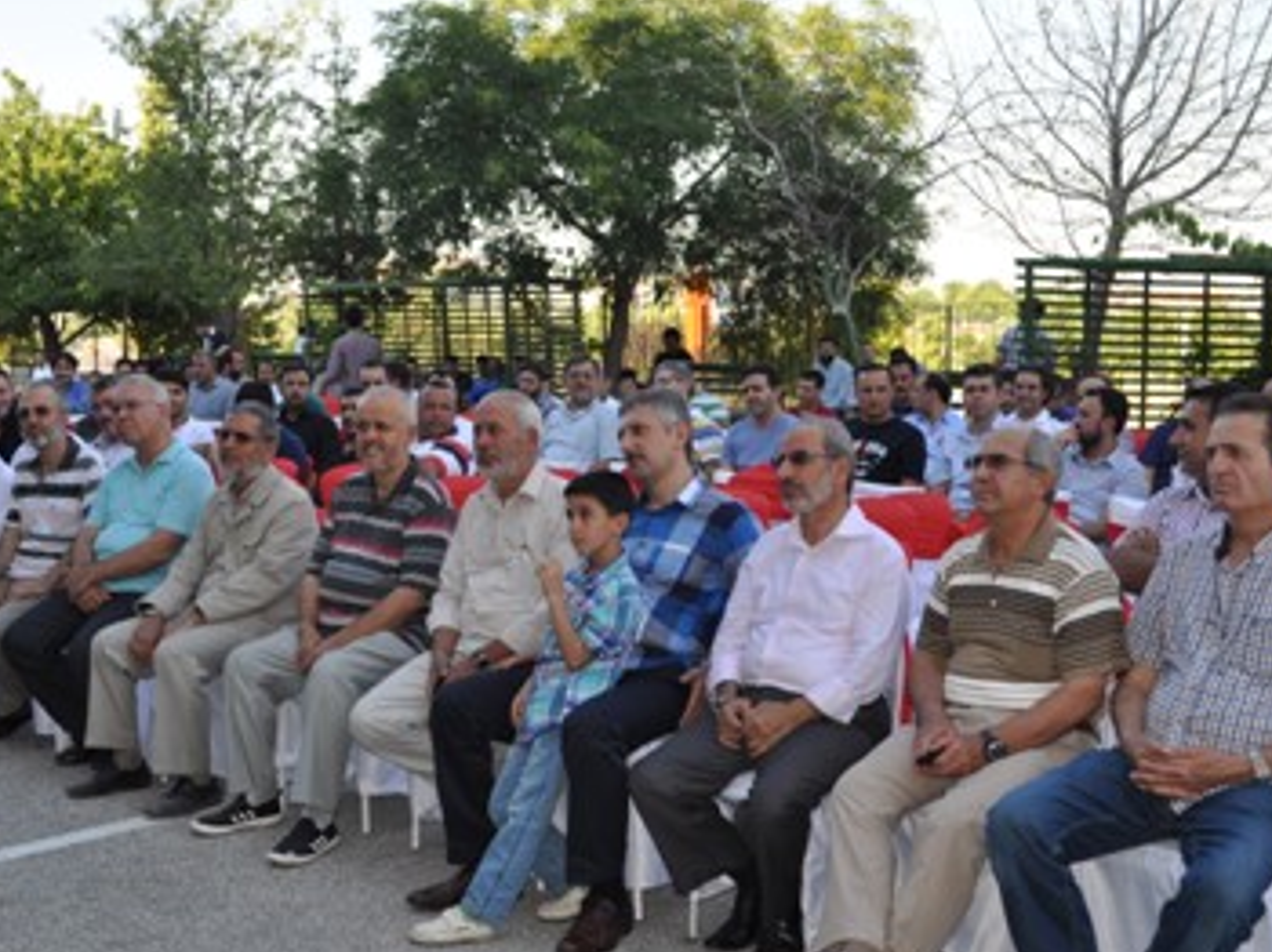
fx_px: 1763
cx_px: 563
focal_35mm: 48
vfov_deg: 30.2
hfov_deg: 39.6
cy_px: 527
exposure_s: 1/200
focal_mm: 26
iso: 200
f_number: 7.1
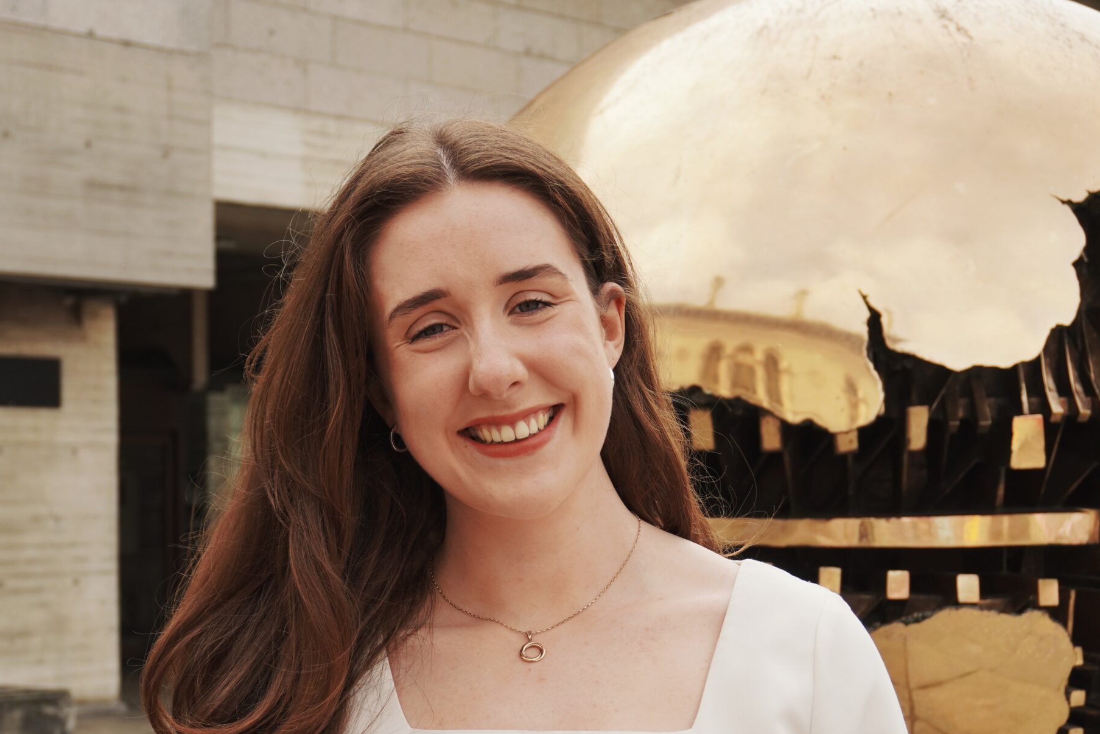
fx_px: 2078
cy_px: 482
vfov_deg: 20.0
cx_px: 533
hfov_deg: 29.7
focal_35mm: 68
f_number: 5.6
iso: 100
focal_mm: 32
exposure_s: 1/320
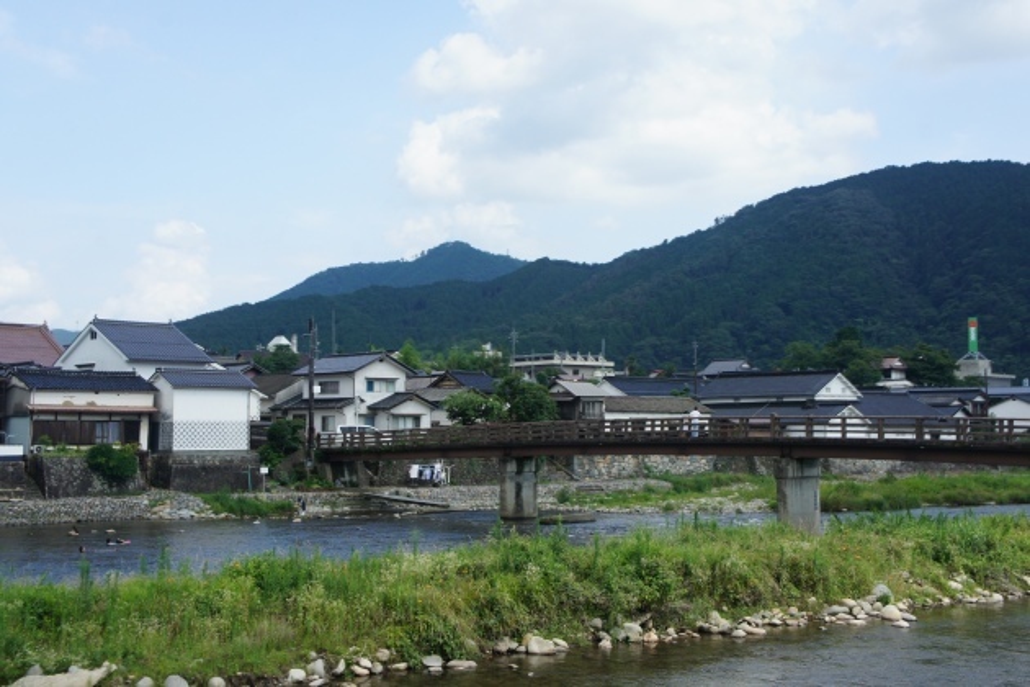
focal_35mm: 42
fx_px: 1202
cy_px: 344
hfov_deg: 46.4
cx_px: 515
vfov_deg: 31.9
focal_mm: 28
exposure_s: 1/60
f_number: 9
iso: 200
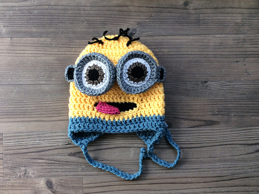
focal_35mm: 33
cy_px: 97
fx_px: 247
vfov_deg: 42.8
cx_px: 130
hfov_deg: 55.4
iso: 64
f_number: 2.4
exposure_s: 1/120
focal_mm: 3.3
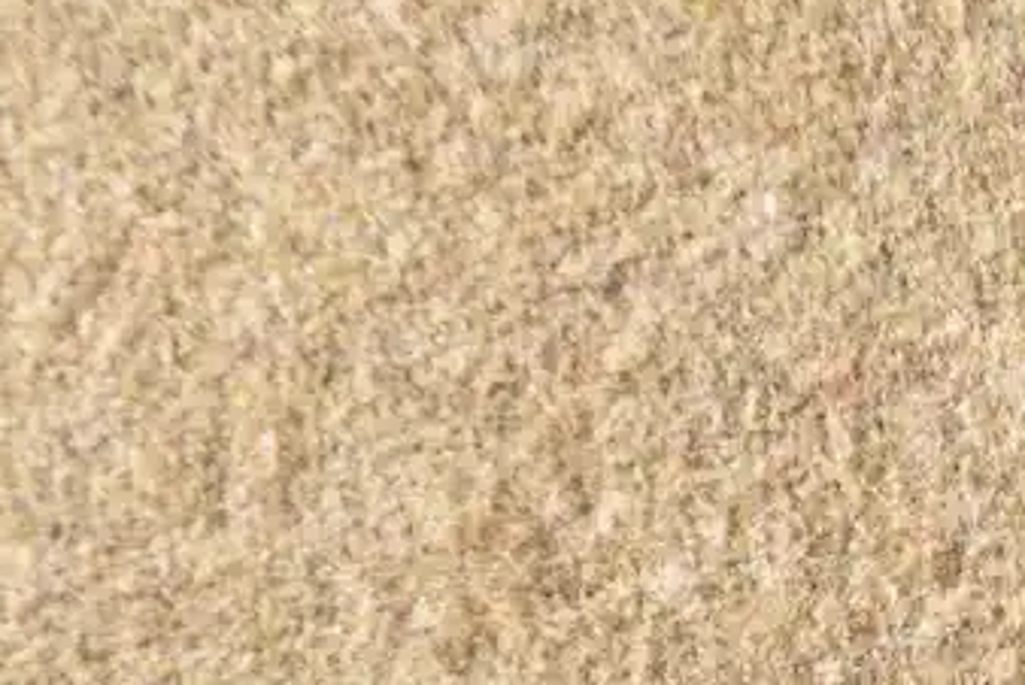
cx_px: 1092
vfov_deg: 6.6
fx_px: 5899
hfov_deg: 9.8
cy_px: 764
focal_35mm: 207
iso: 320
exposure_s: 1/125
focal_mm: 70
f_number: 9
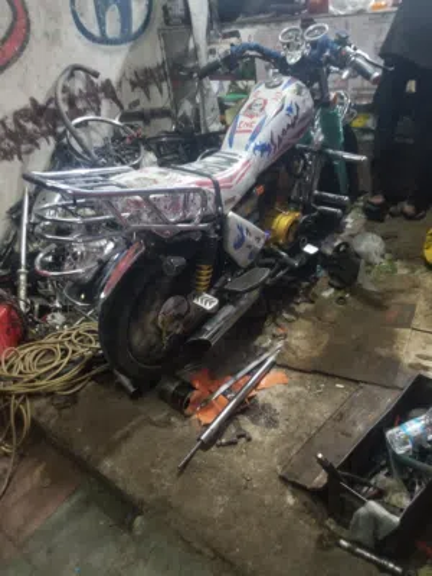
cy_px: 288
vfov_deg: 67.3
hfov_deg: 53.1
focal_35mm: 26
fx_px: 433
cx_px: 216
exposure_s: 1/10
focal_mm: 4.3
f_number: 1.7
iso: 400
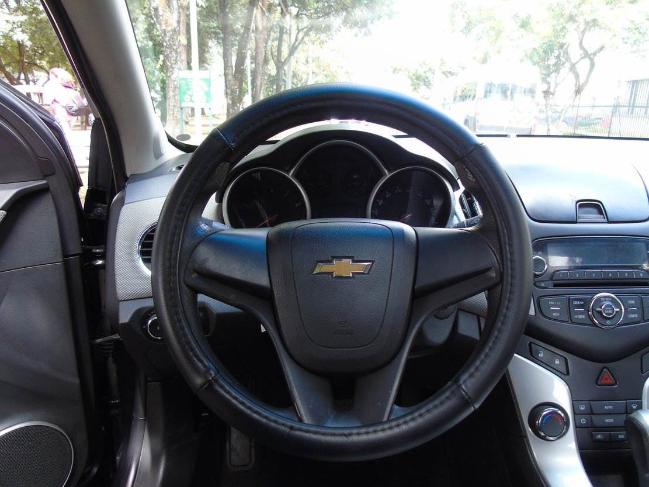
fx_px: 506
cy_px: 260
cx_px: 337
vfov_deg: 51.3
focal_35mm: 27
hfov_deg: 65.3
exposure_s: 1/30
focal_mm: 4.4
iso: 100
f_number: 3.4
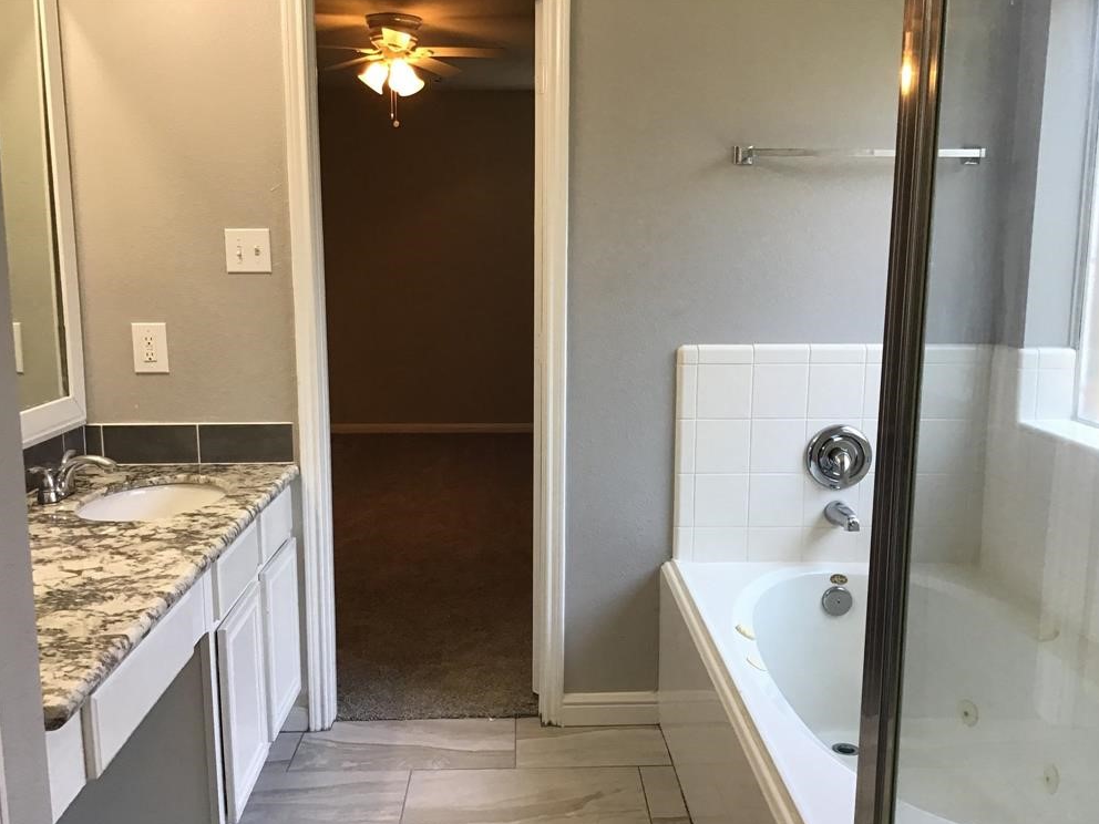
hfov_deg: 56.8
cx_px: 547
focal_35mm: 32
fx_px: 1016
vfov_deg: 44.2
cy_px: 421
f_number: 2.4
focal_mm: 3.3
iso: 32
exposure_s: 1/30
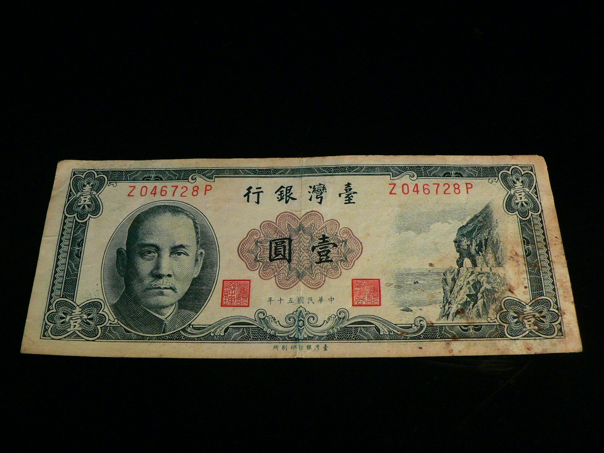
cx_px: 302
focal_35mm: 36
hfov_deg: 51.4
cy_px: 226
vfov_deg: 39.7
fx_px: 628
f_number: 2.8
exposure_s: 1/40
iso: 200
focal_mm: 6
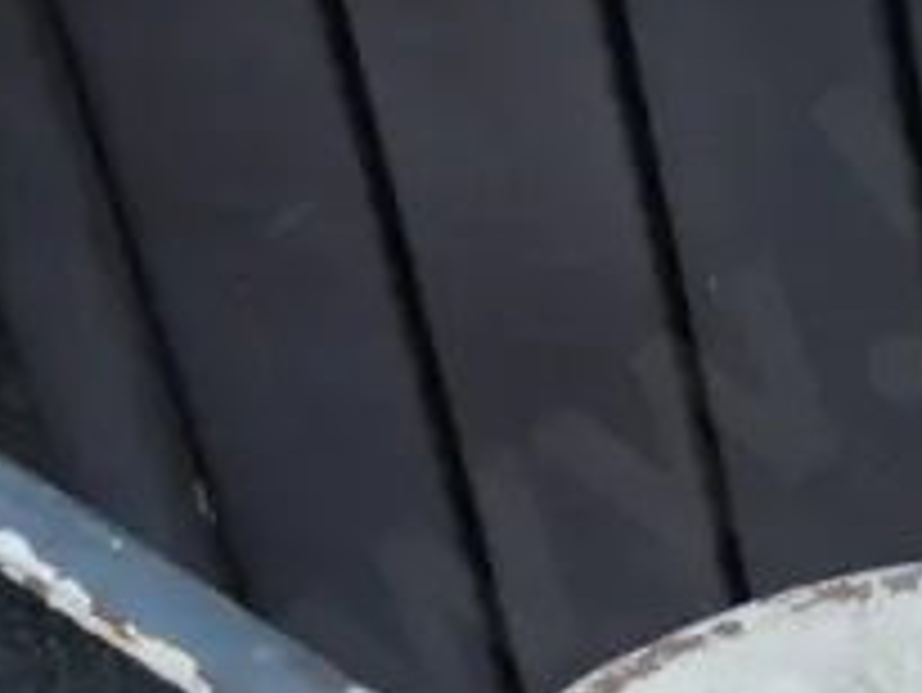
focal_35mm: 150
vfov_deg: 9.5
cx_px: 1907
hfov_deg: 11.7
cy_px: -482
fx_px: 3998
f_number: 3.6
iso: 200
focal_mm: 15
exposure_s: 1/100
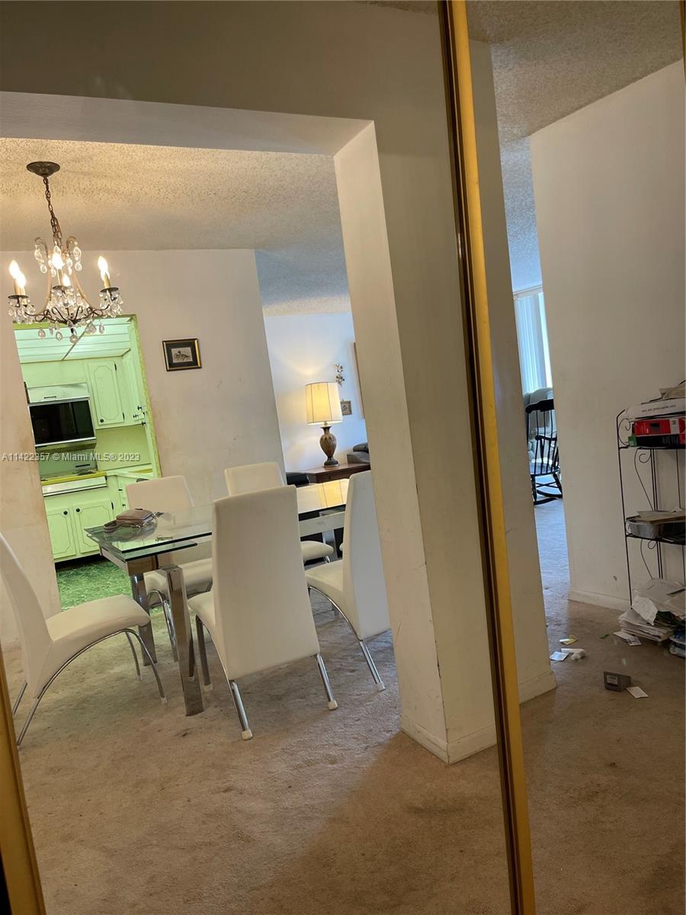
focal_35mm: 26
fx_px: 687
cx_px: 343
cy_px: 458
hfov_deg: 53.1
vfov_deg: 67.3
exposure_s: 1/60
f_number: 1.6
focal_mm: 5.1
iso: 100
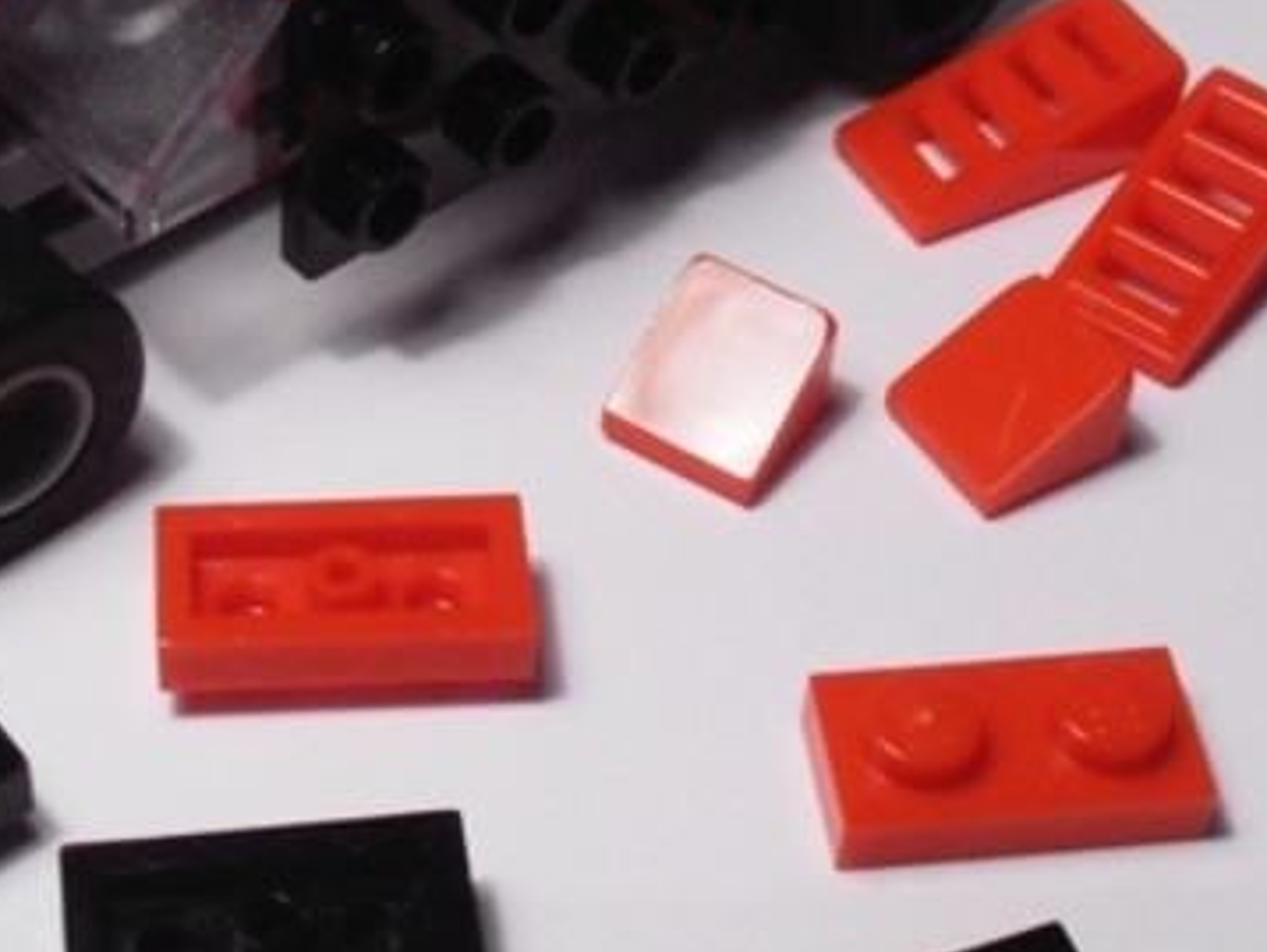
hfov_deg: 21.0
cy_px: 313
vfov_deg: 15.9
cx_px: 495
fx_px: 3406
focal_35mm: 93
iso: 80
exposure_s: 1/125
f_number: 3.9
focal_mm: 6.61
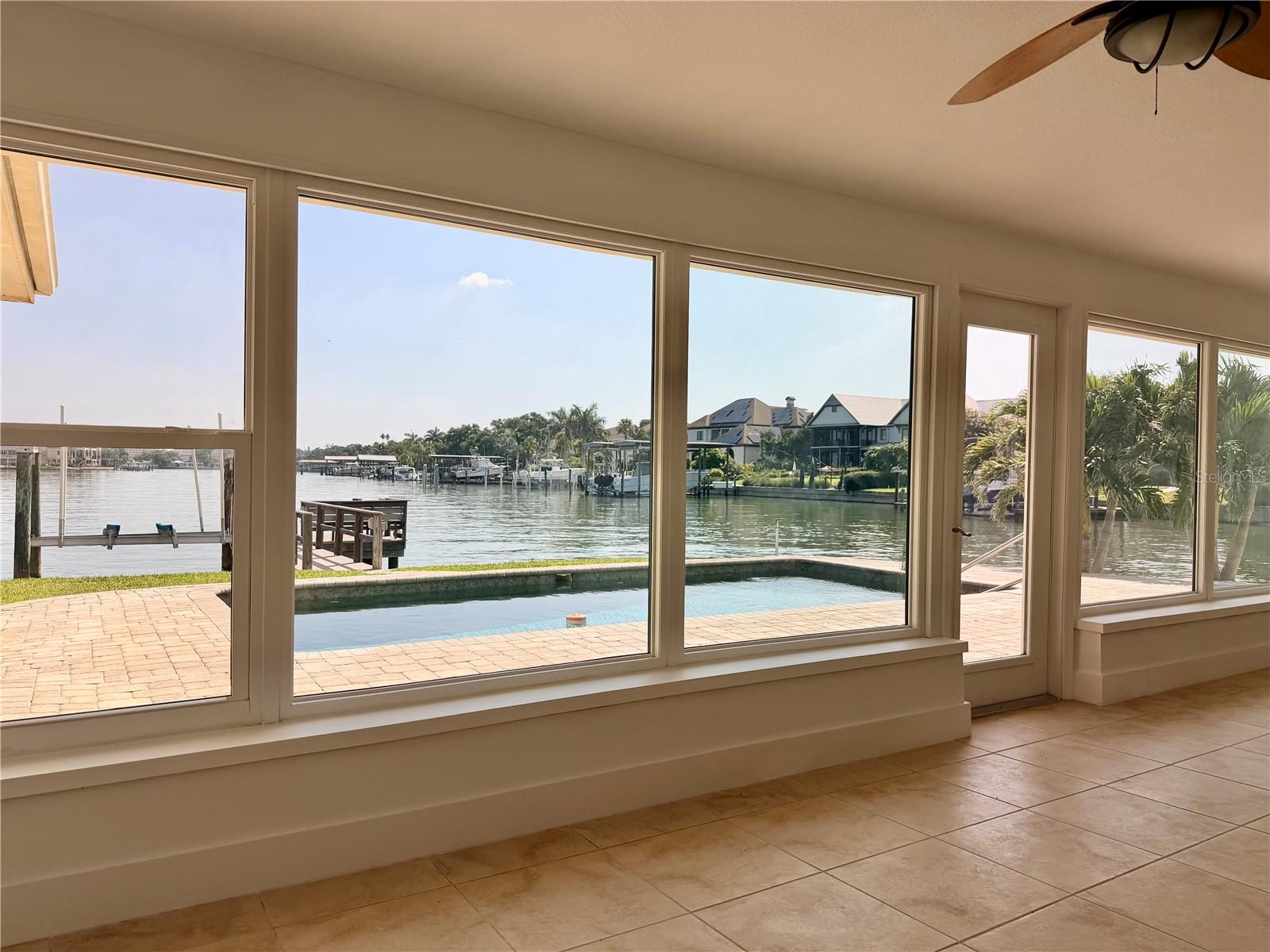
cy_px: 476
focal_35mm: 24
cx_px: 635
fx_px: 881
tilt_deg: -0.7
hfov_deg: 71.6
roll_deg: -0.4
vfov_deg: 56.8
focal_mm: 6.76
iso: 80
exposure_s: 1/4975
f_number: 1.78
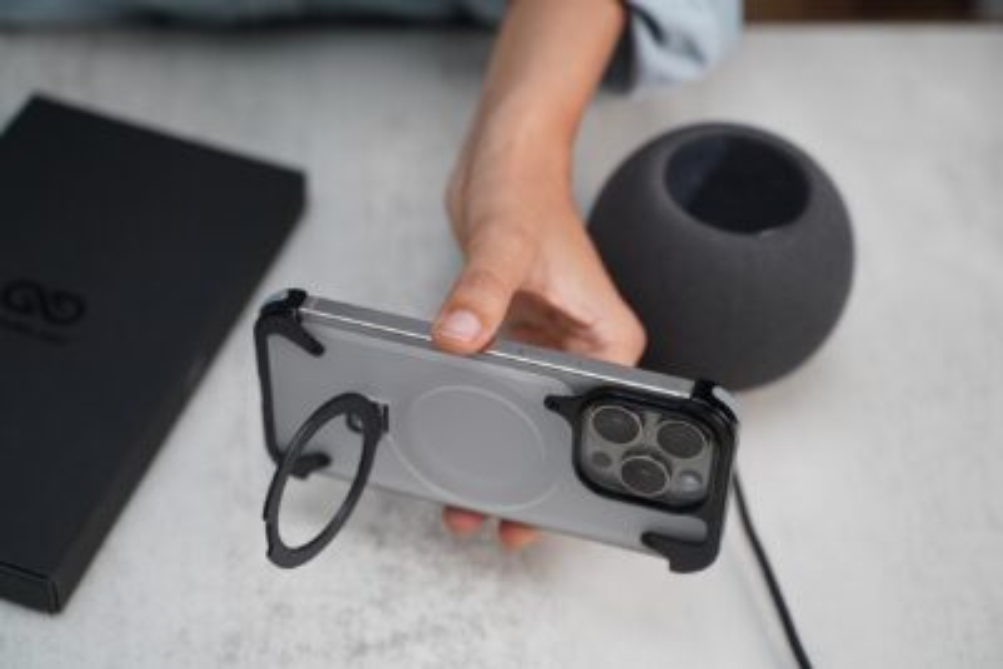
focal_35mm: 59
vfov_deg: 23.0
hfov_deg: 33.9
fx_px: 1644
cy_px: 334
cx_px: 502
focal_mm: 59
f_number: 3.2
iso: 1600
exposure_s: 1/160
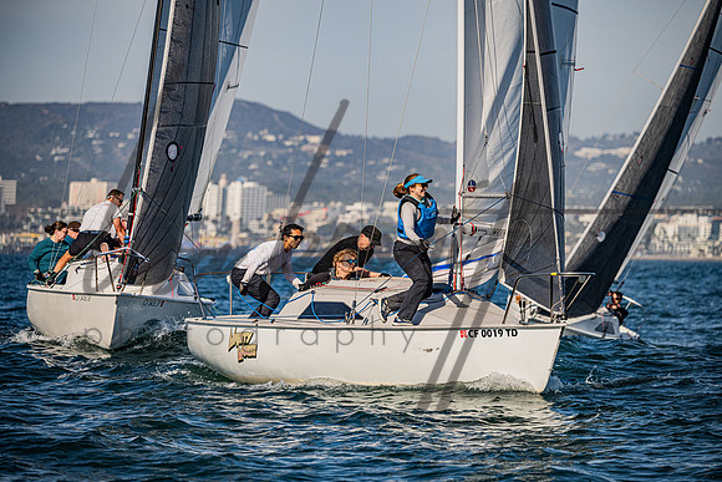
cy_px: 241
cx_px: 361
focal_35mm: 233
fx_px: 4676
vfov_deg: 5.9
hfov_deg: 8.8
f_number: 5.6
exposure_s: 1/3200
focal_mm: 230
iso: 320
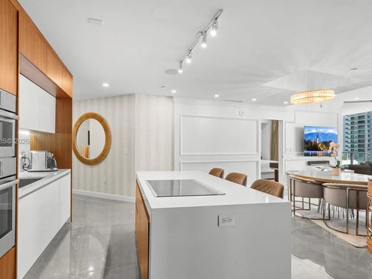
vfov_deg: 68.6
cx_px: 169
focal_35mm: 19
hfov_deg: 84.5
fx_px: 204
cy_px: 142
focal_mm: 16
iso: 400
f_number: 8
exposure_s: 1/4
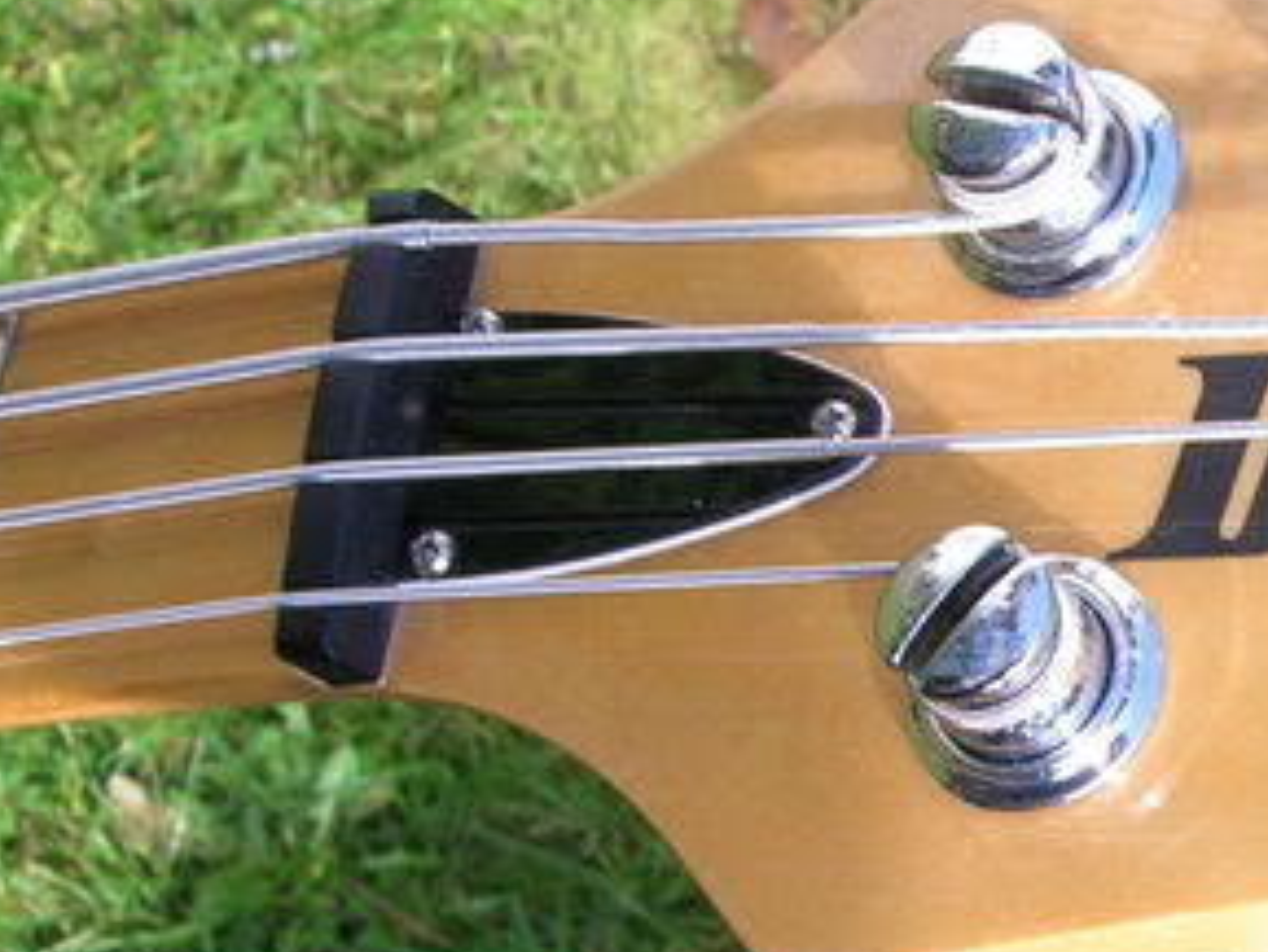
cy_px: 542
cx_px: 1597
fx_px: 3445
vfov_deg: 15.7
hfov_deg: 19.4
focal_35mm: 94
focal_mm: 5.7
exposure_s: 1/120
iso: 50
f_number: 4.9
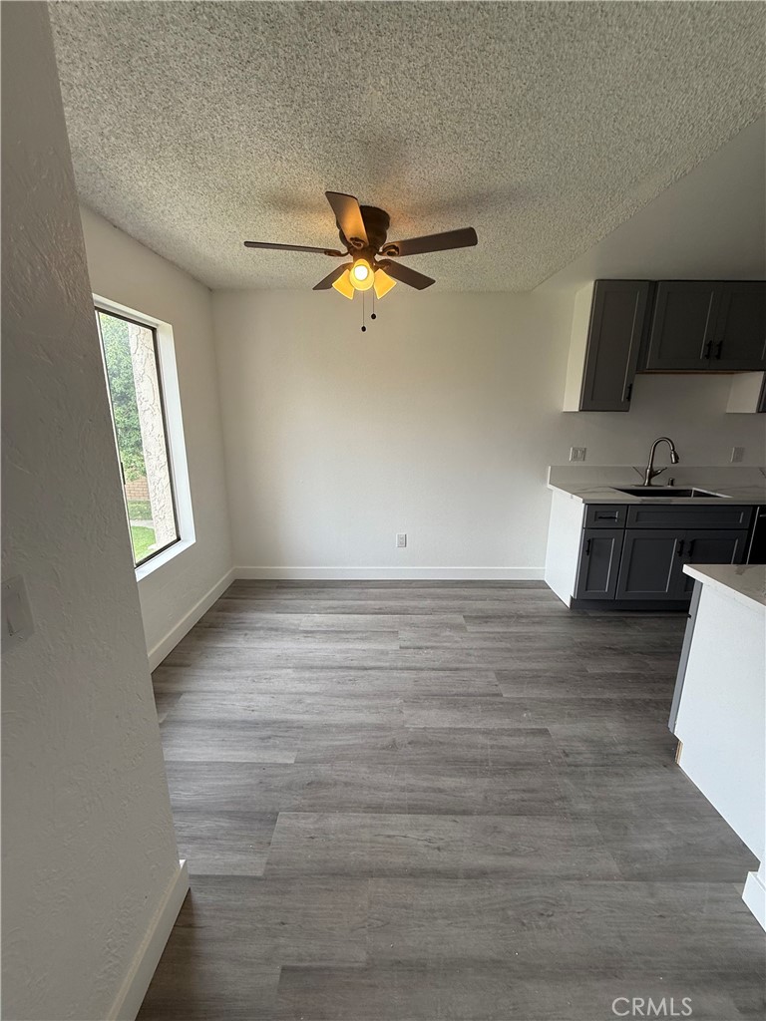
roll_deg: -0.2
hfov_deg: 85.7
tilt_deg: -11.4
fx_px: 413
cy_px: 510
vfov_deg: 102.1
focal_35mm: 14
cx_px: 383
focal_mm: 2.22
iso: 64
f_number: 2.2
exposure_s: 1/184
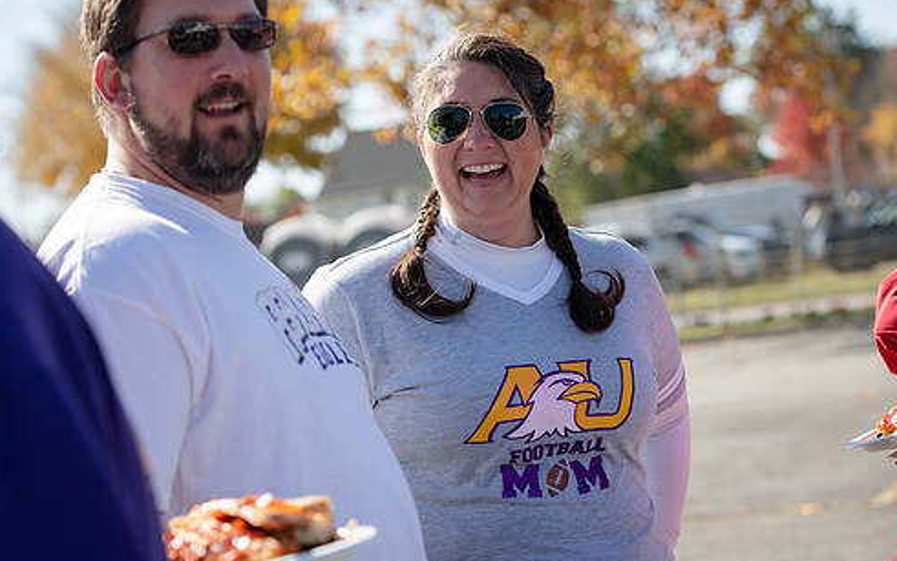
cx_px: 418
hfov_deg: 22.1
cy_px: 255
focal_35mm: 94
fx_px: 2298
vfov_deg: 13.9
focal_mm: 78
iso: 125
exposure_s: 1/1000
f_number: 4
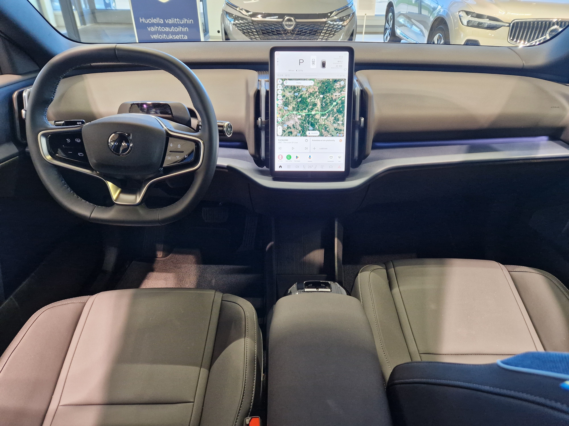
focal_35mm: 23
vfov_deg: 58.9
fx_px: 378
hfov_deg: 73.9
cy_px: 213
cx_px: 284
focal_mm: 5.4
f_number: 1.8
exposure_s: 1/120
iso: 400
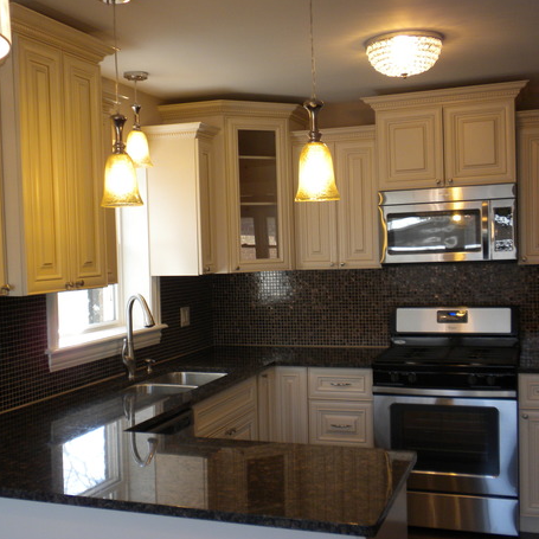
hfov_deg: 36.8
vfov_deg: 36.8
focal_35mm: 46
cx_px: 255
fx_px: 810
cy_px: 272
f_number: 3.5
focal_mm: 6.6
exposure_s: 1/57.1
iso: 122
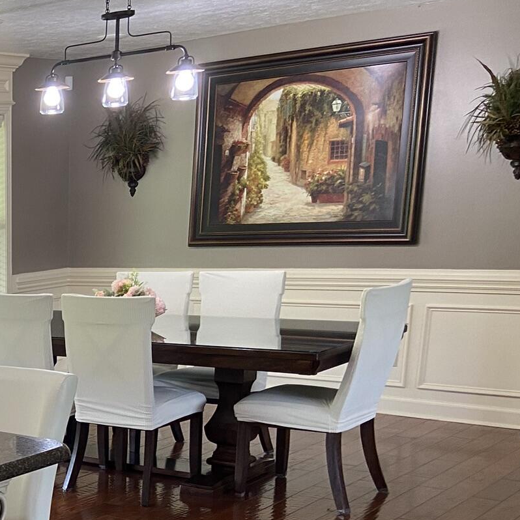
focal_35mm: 59
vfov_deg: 27.7
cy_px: 496
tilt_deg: -15.2
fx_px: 1003
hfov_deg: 25.9
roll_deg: +3.3
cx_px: -106
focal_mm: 4.25
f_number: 1.8
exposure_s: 1/60
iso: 100
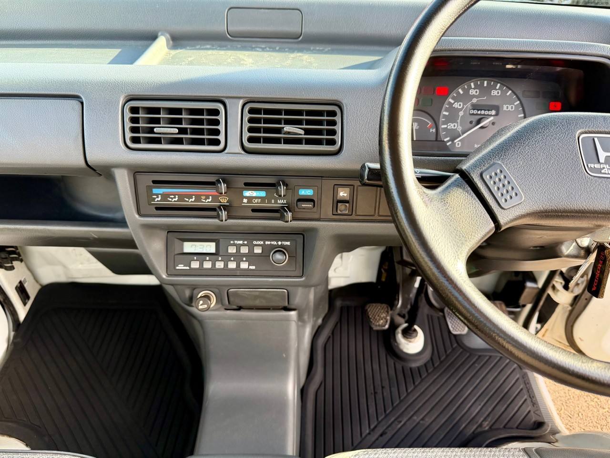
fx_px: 423
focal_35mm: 24
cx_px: 305
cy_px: 229
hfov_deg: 71.6
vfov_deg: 56.8
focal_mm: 6.76
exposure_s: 1/211
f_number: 1.78
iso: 125
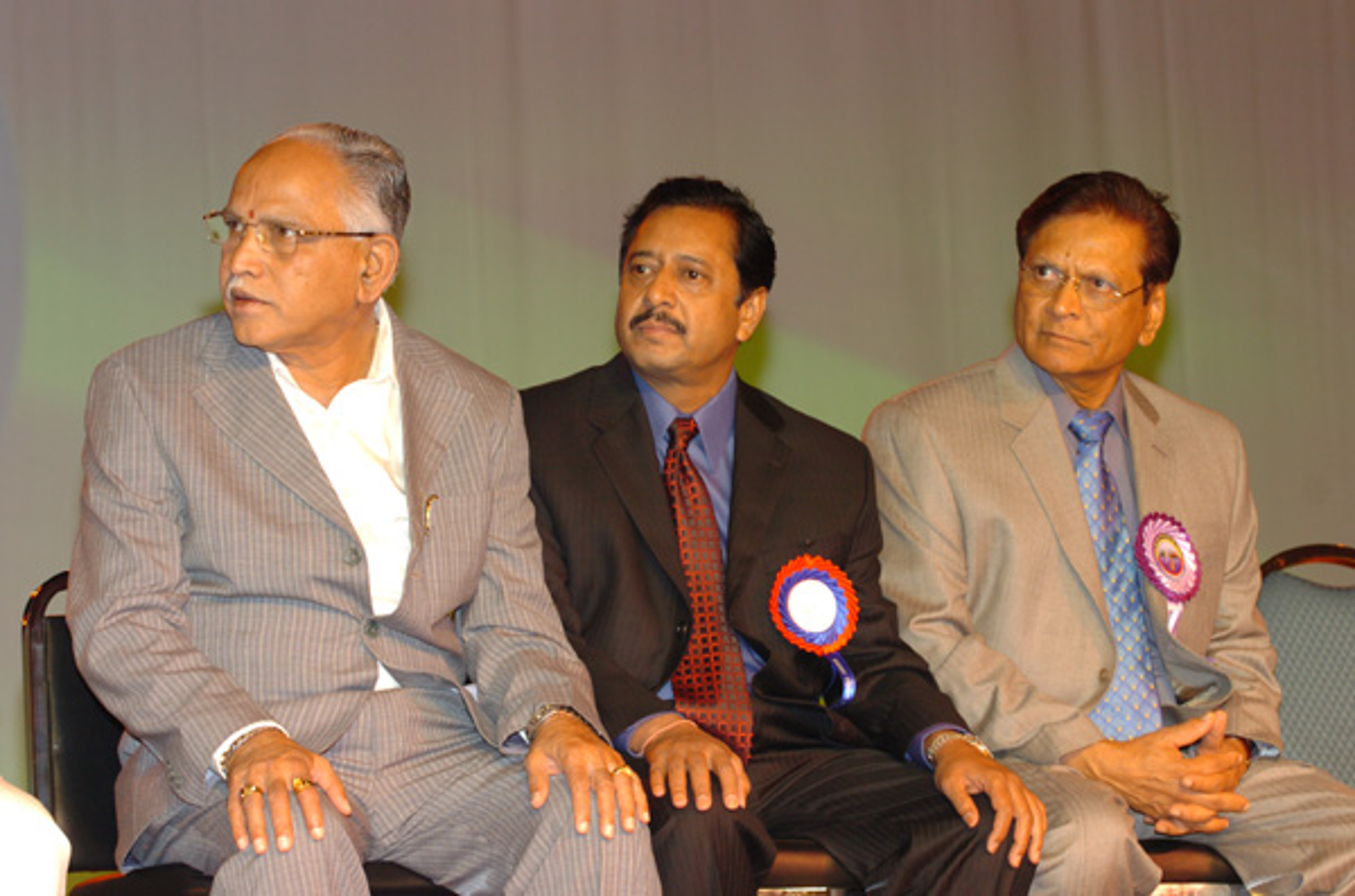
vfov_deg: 9.3
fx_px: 5520
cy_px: 448
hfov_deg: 14.0
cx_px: 678
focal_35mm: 147
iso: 400
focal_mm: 98
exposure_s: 1/50
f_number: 5
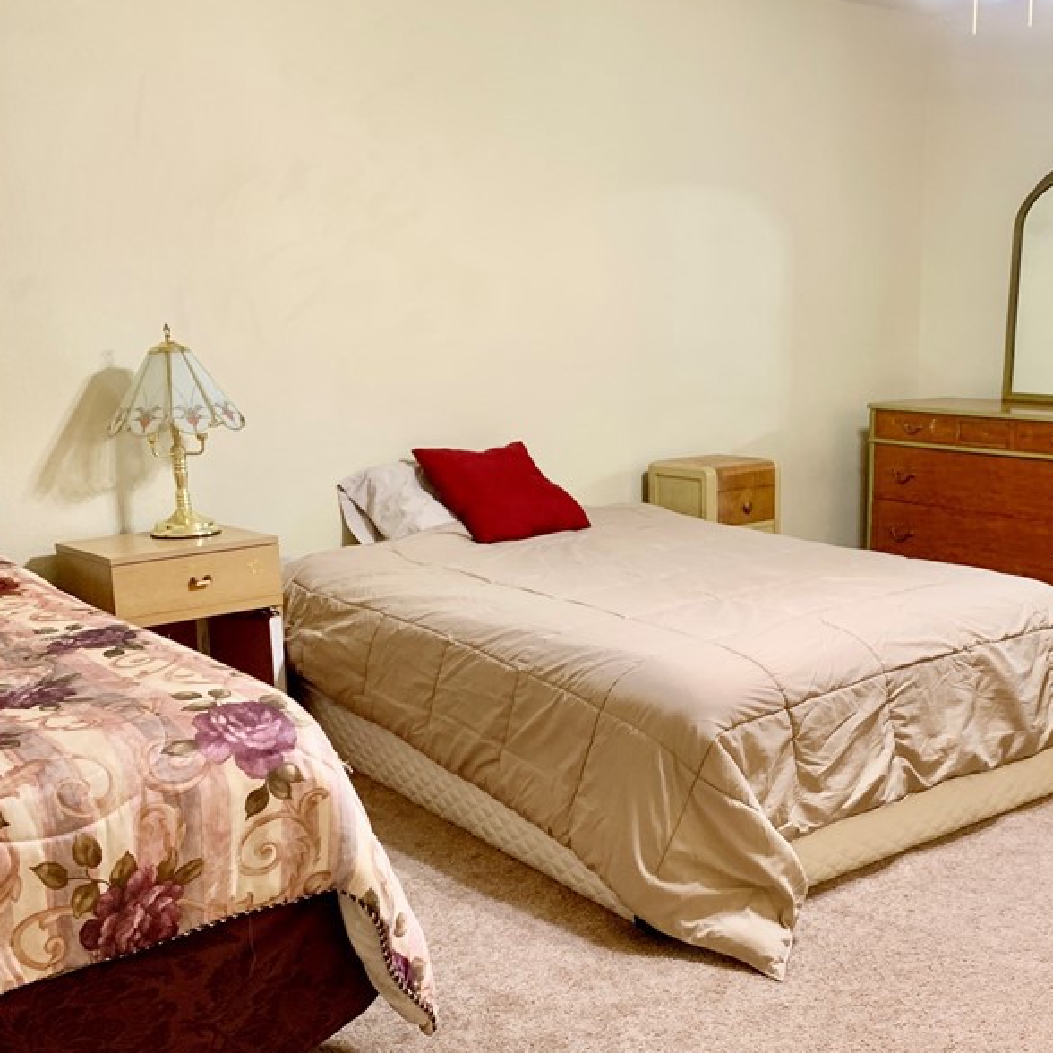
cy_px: 620
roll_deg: +0.1
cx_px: 675
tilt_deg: -11.6
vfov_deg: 41.7
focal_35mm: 40
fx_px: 1377
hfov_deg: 41.5
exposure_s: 1/60
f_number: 1.8
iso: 125
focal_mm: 4.25
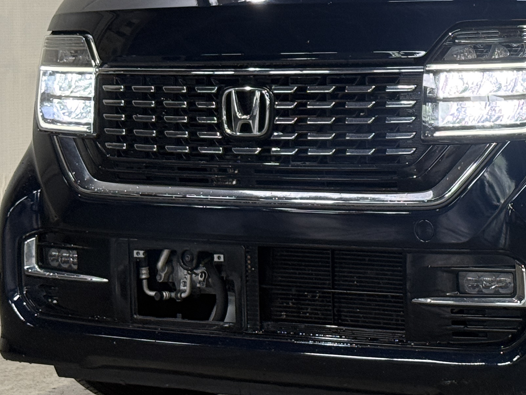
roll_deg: +0.4
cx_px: 541
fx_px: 1839
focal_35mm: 121
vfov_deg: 12.2
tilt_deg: -0.3
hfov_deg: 15.9
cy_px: 46
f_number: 1.78
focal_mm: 6.76
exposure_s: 1/60
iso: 125
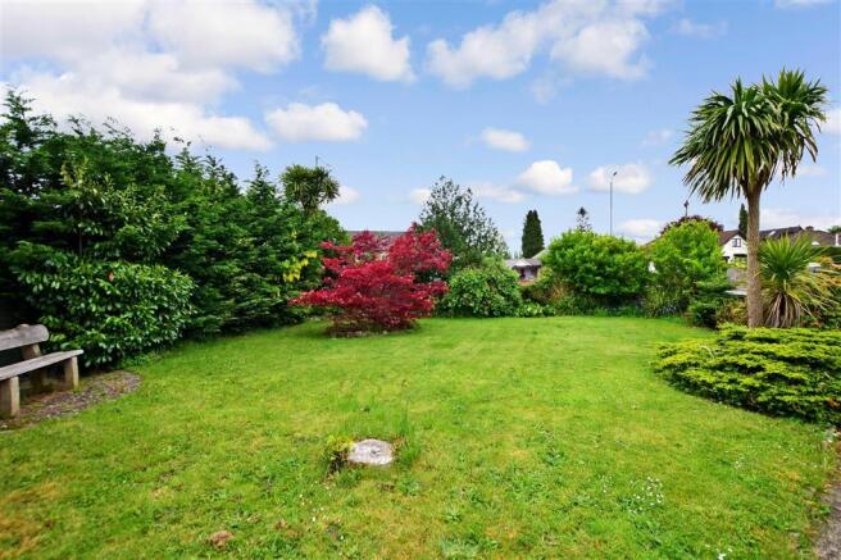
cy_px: 280
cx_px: 420
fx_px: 350
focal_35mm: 15
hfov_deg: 100.4
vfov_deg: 77.3
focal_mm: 10
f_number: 7.1
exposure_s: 1/250
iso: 400
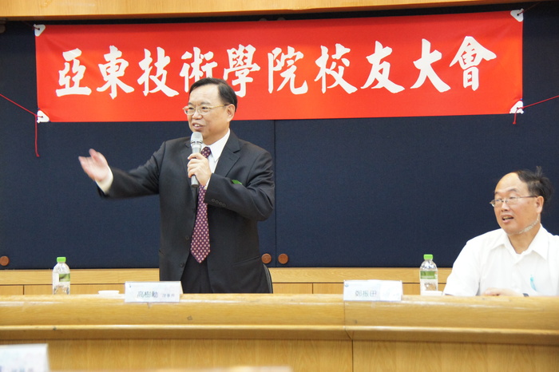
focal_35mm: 105
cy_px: 186
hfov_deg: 19.5
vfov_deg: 13.0
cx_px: 280
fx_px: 1630
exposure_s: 1/40
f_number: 5
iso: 1600
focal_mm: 70
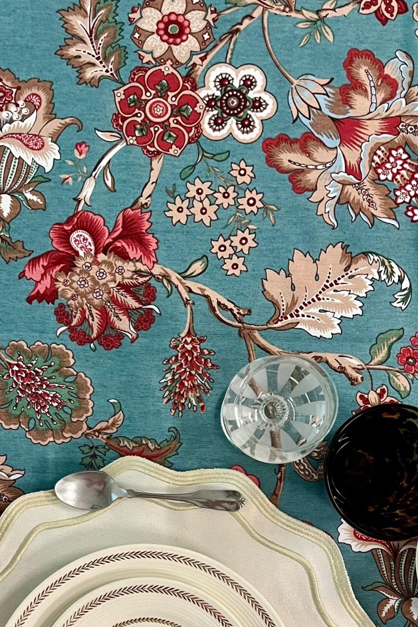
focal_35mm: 43
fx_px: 749
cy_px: 446
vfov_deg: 44.4
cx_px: 161
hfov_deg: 31.1
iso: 250
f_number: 1.5
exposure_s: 1/60
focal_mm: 5.7
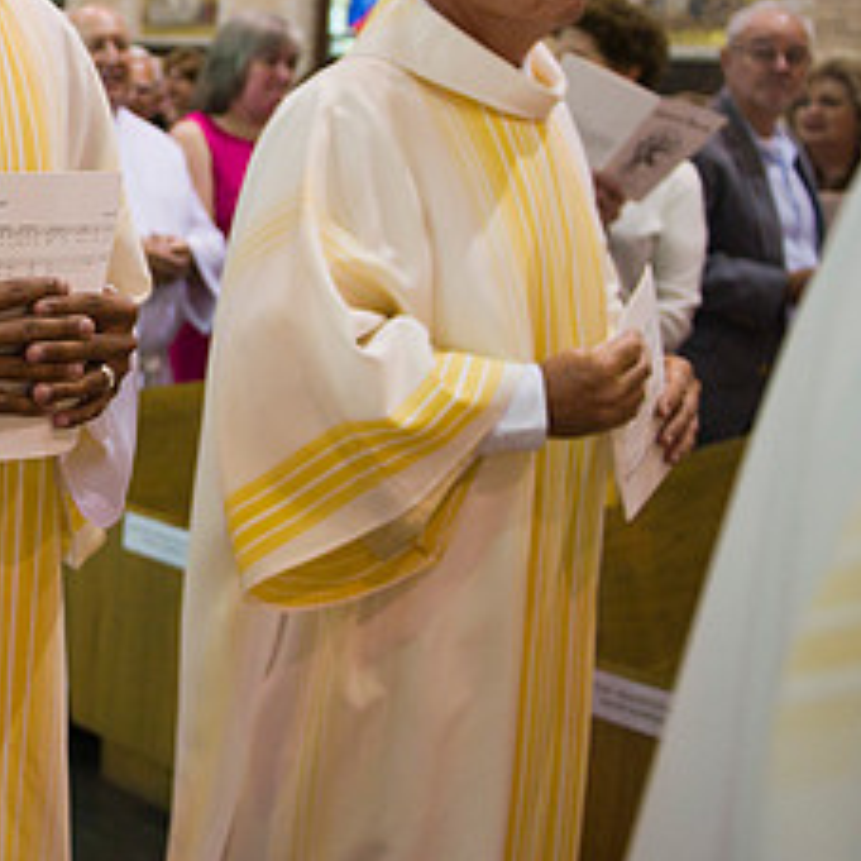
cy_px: 171
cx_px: -61
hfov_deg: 29.8
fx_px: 1463
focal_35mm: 52
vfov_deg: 31.9
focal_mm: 24
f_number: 2.8
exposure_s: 1/320
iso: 2000
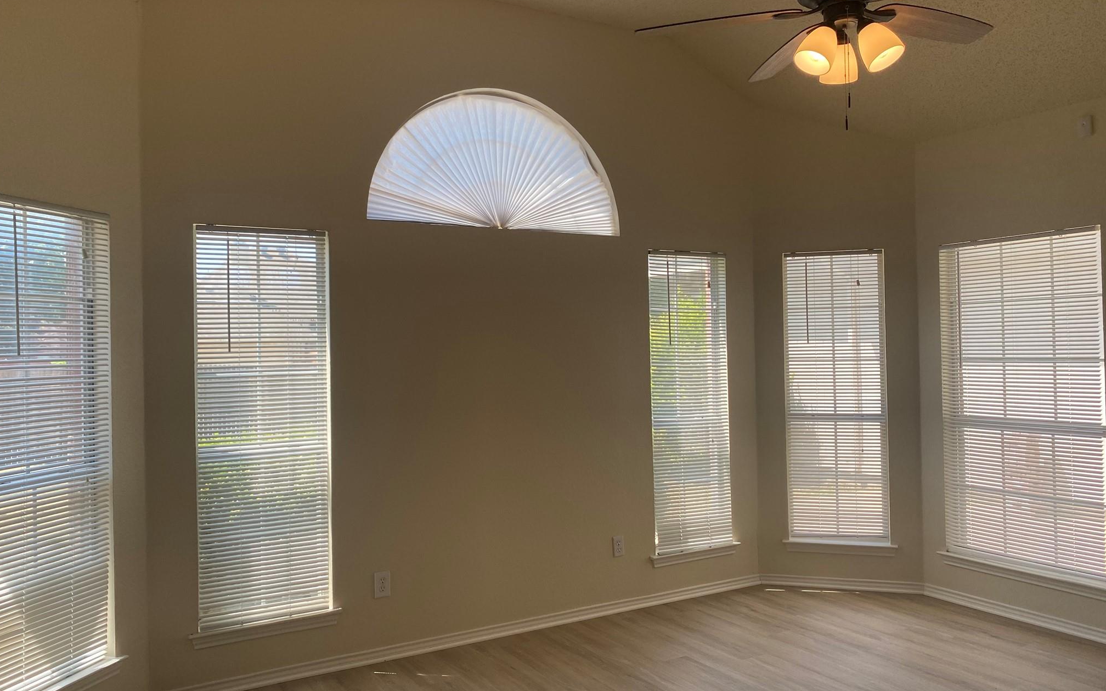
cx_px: 556
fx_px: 844
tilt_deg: +1.3
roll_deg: +1.4
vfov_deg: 44.5
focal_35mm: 28
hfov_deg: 66.5
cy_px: 343
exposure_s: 1/298
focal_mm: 4.25
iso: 32
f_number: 1.8
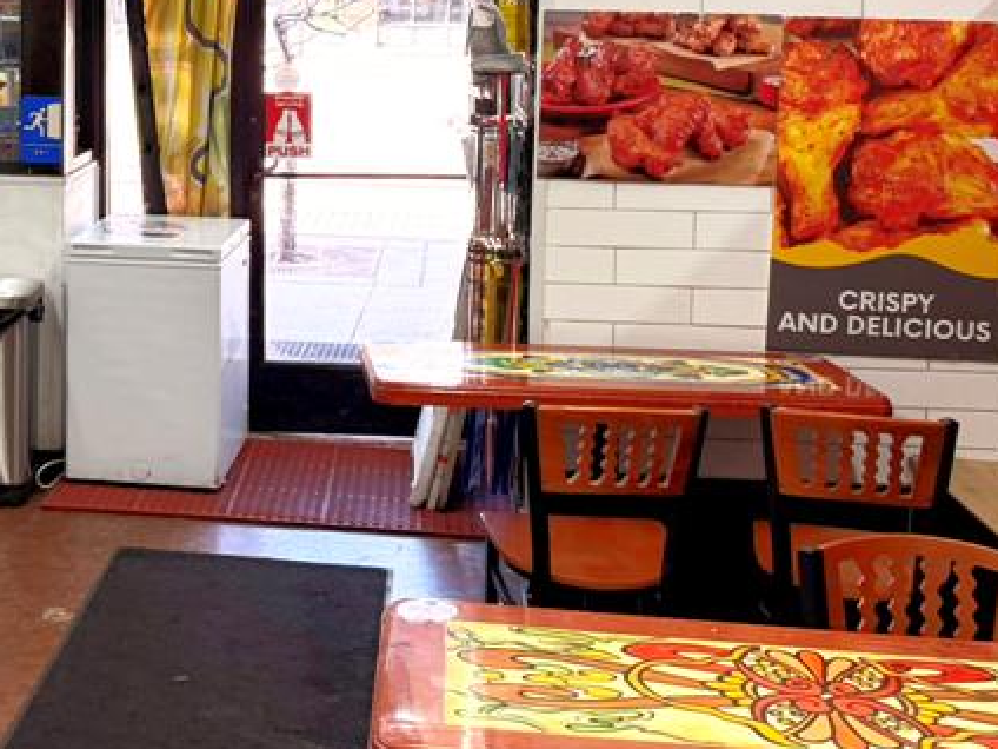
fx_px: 1672
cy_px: 118
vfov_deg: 24.7
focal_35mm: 58
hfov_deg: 32.0
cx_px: 146
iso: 125
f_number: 1.8
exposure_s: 1/186
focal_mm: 6.8
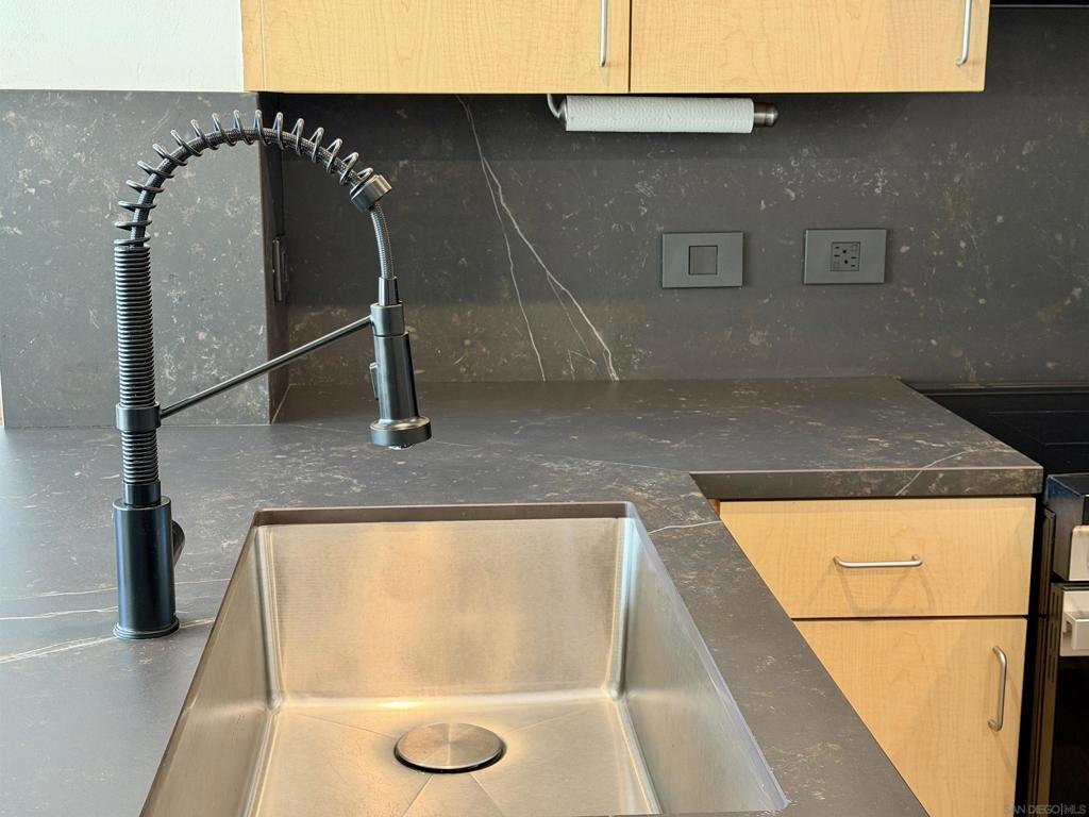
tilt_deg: -11.6
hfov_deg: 39.7
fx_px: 1510
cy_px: 408
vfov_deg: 30.3
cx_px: 544
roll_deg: -0.9
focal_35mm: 48
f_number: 1.78
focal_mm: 6.76
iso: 200
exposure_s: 1/40
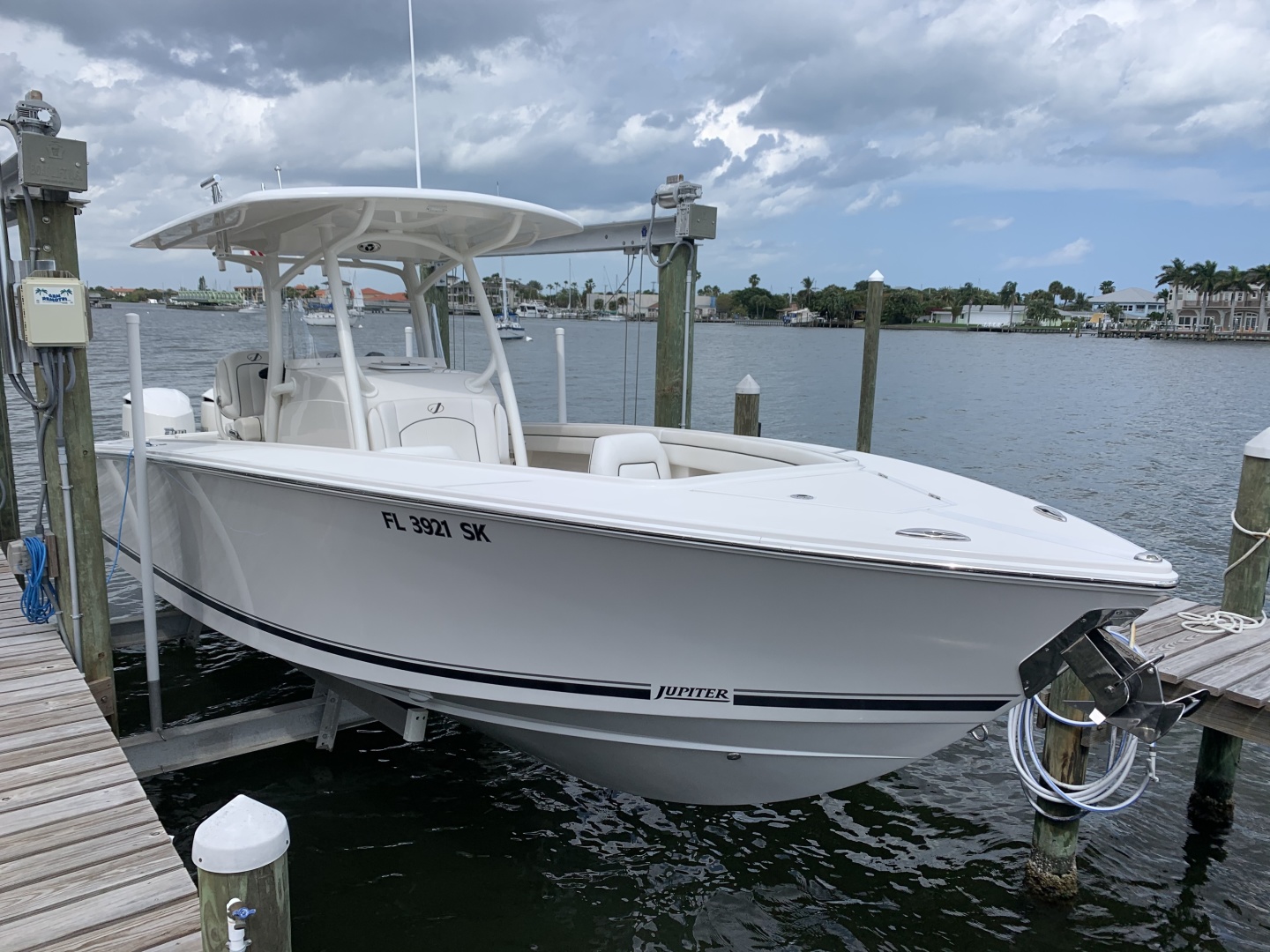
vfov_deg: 53.1
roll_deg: -1.7
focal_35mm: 26
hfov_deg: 67.3
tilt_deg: -8.0
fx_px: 954
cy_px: 476
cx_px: 635
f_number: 1.8
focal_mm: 4.25
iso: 25
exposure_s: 1/2833
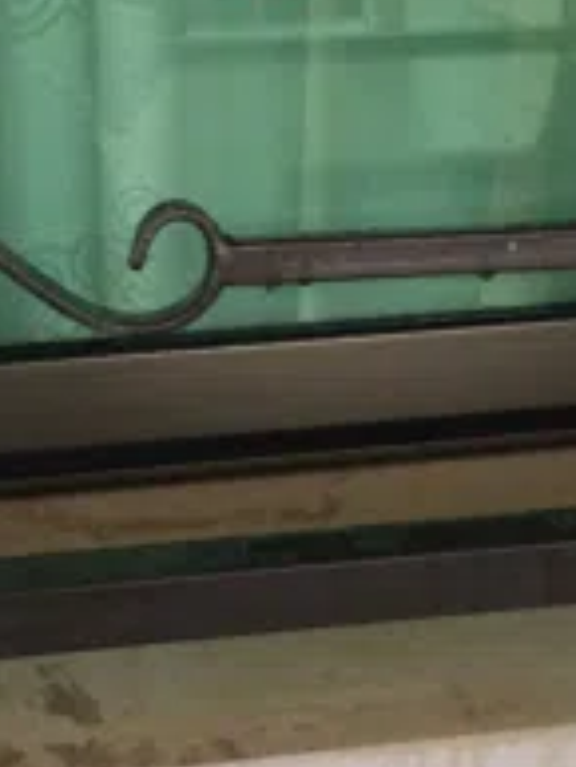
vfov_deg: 32.1
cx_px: 211
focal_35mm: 60
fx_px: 1330
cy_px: 334
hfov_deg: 24.4
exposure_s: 1/17
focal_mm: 4.15
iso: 500
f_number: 2.2
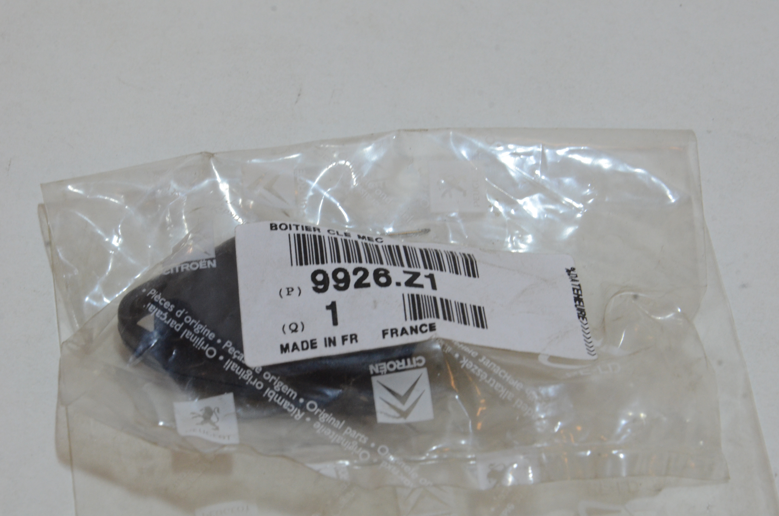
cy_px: 258
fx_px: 3401
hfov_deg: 13.1
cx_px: 390
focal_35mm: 158
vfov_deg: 8.7
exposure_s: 1/50
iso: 1250
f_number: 18
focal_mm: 105
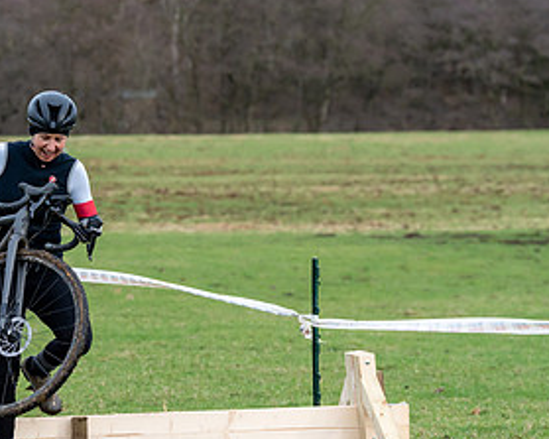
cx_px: 59
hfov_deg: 11.7
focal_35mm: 164
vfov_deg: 9.4
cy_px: 137
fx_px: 2664
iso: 1250
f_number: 3.5
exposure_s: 1/1000
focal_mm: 84
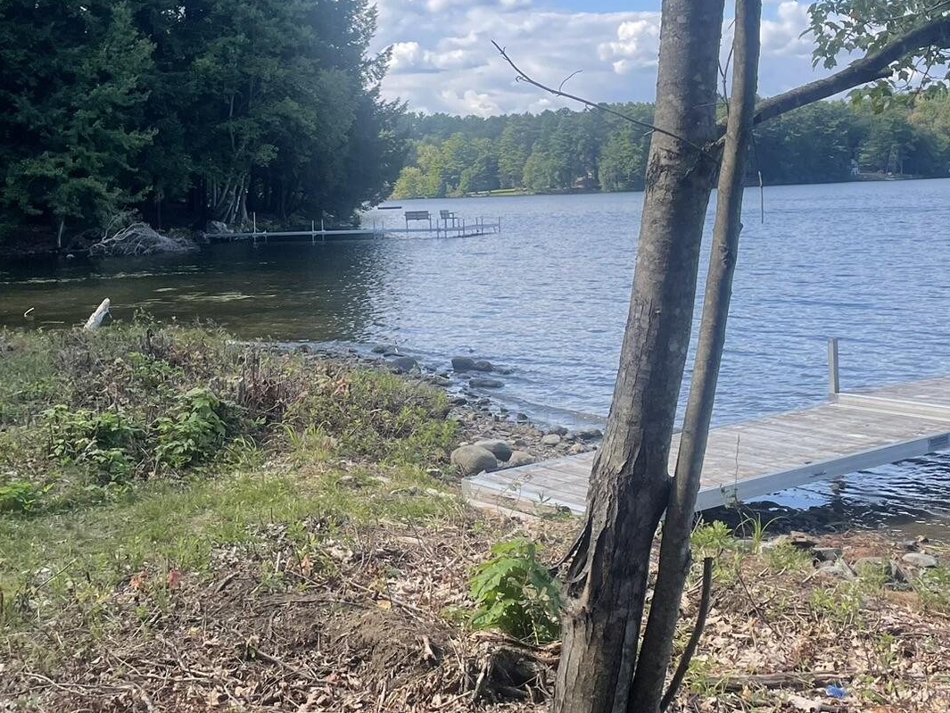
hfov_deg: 38.1
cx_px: 392
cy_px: 295
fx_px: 1372
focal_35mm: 50
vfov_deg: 29.1
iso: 32
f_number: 1.6
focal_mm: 4.2
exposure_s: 1/1062
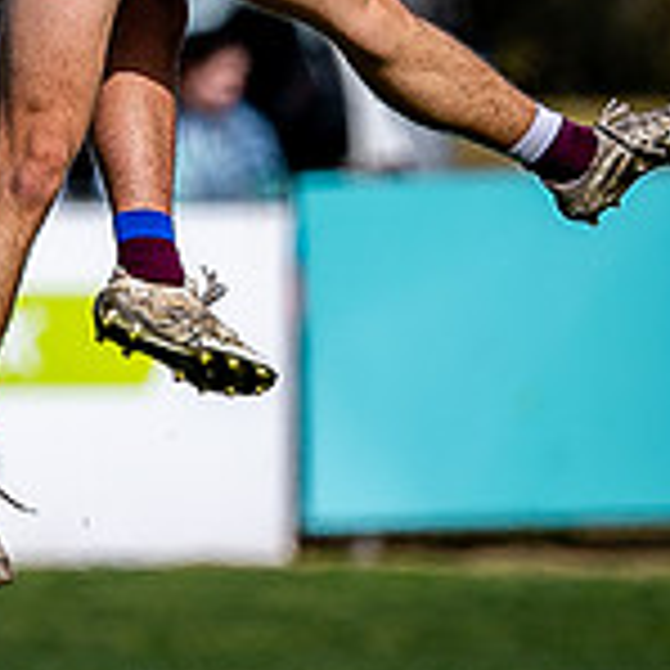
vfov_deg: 0.6
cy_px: -351
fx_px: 64905
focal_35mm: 2964
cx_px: -171
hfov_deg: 0.6
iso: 100
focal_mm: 500
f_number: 4
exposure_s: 1/2500
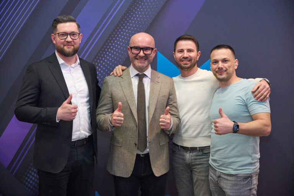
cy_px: 98
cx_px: 147
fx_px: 385
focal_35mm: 47
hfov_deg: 41.8
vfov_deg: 28.5
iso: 4000
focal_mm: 47.2
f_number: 3.2
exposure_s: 1/100
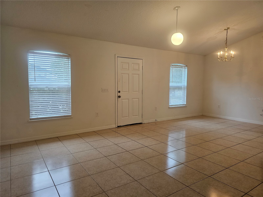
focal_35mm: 23
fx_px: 175
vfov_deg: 58.9
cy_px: 98
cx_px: 132
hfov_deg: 73.9
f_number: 1.7
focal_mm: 6.3
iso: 320
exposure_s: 1/120
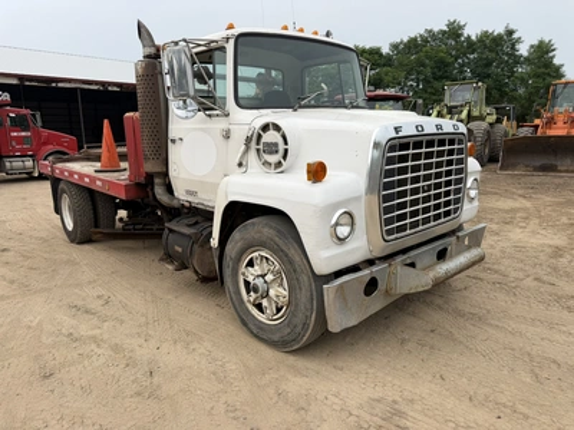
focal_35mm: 24
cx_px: 287
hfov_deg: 71.6
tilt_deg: -9.0
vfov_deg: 56.8
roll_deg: -0.4
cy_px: 215
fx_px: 398
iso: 80
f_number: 1.78
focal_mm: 6.76
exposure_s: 1/2299
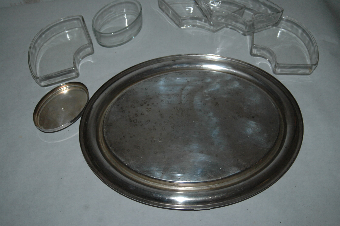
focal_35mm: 42
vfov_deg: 31.8
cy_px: 113
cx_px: 170
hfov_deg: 46.4
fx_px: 396
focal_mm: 28
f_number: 3.5
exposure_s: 1/60
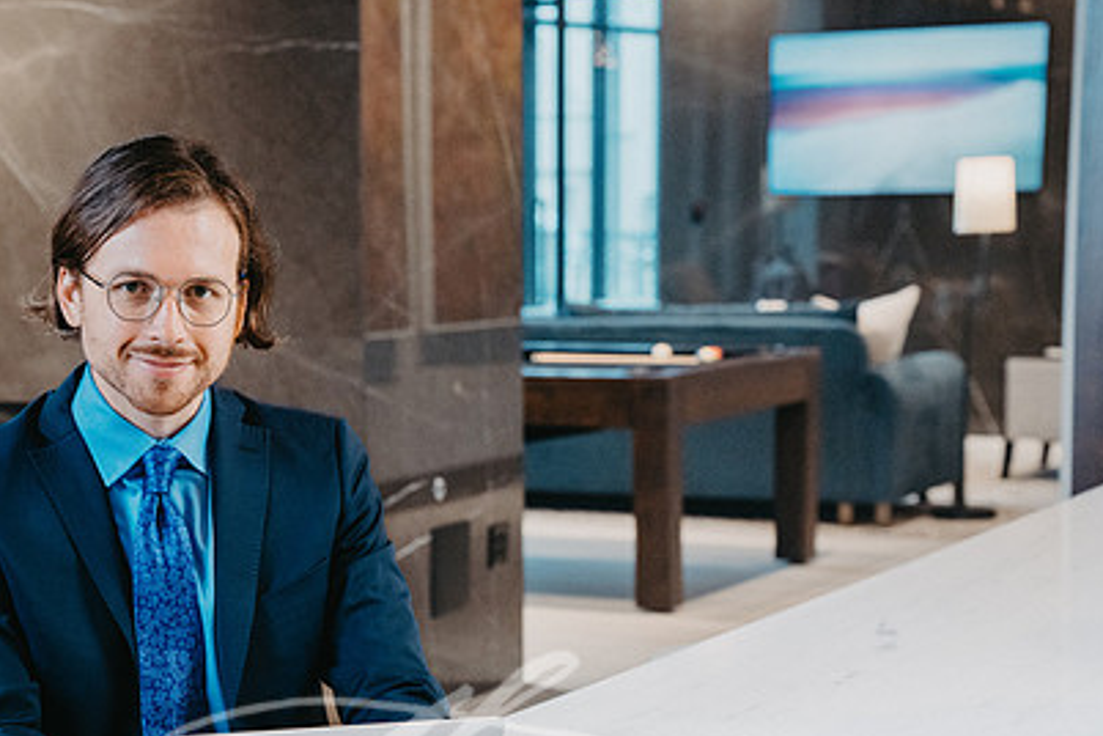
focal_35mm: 101
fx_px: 3094
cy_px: 496
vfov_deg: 13.5
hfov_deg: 20.2
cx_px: 420
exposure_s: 1/200
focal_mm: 70
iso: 1600
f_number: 5
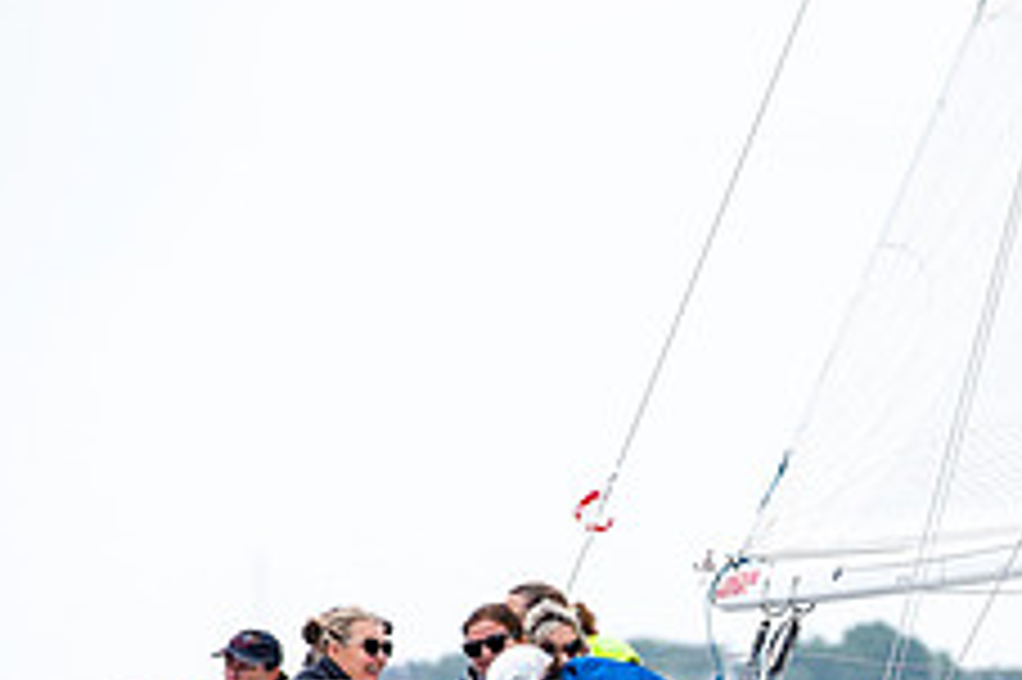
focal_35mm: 510
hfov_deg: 4.0
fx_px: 14467
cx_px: 972
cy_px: 788
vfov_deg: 2.7
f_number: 5
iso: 250
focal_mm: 200
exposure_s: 1/400
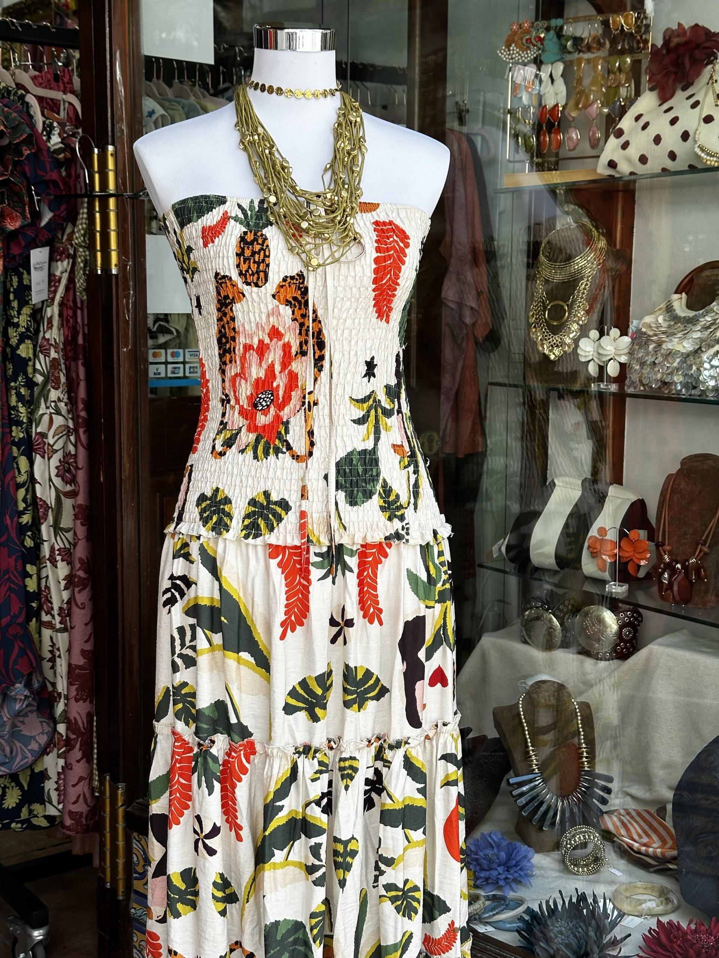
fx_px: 1329
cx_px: 360
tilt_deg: -7.3
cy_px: 479
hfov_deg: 30.3
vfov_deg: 39.7
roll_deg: -0.7
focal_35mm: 48
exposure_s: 1/377
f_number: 1.78
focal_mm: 6.86
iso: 64
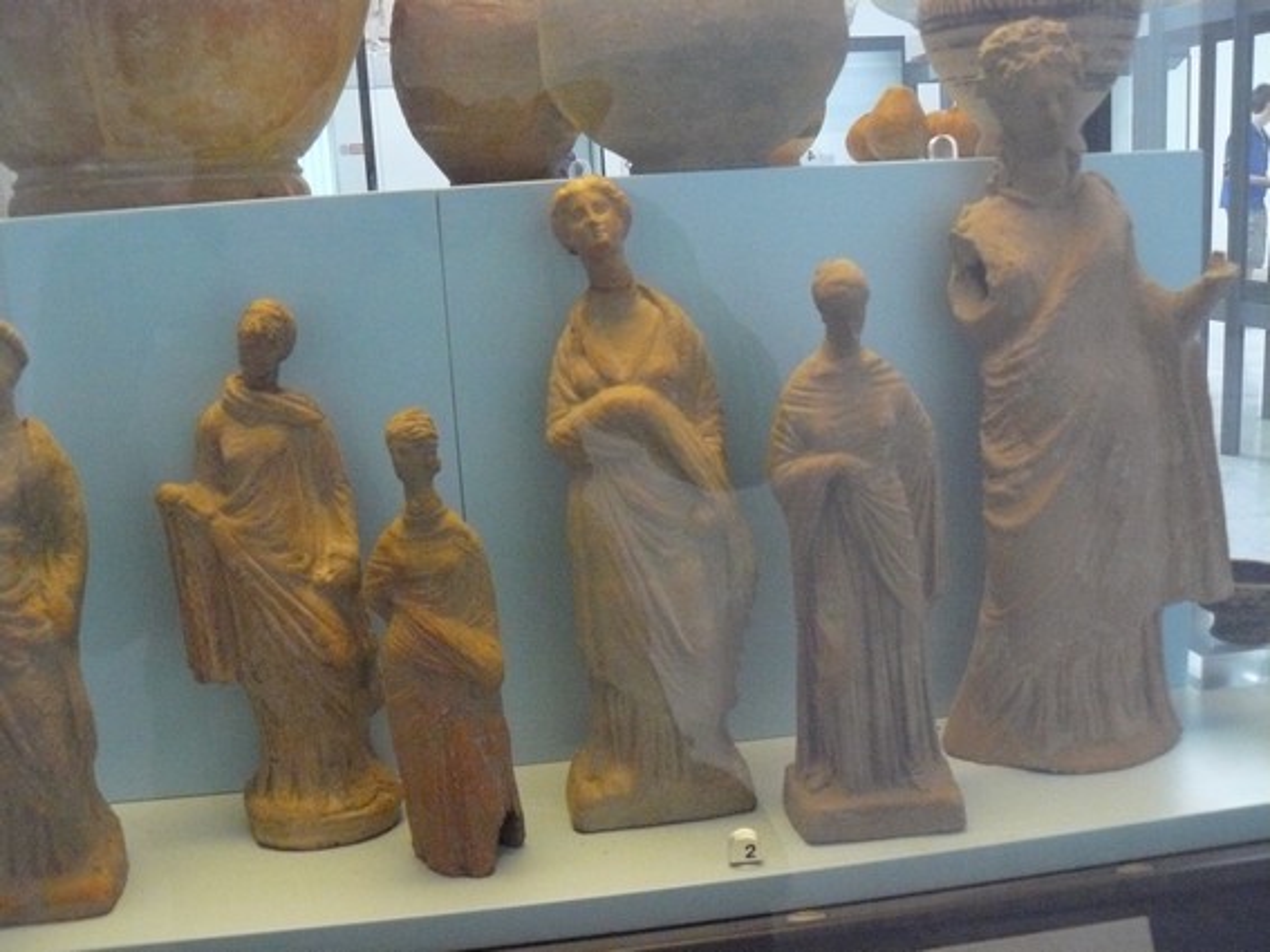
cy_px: 476
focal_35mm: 36
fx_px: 1320
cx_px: 635
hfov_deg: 51.4
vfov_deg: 39.6
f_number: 2.8
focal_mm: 6
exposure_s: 1/100
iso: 800
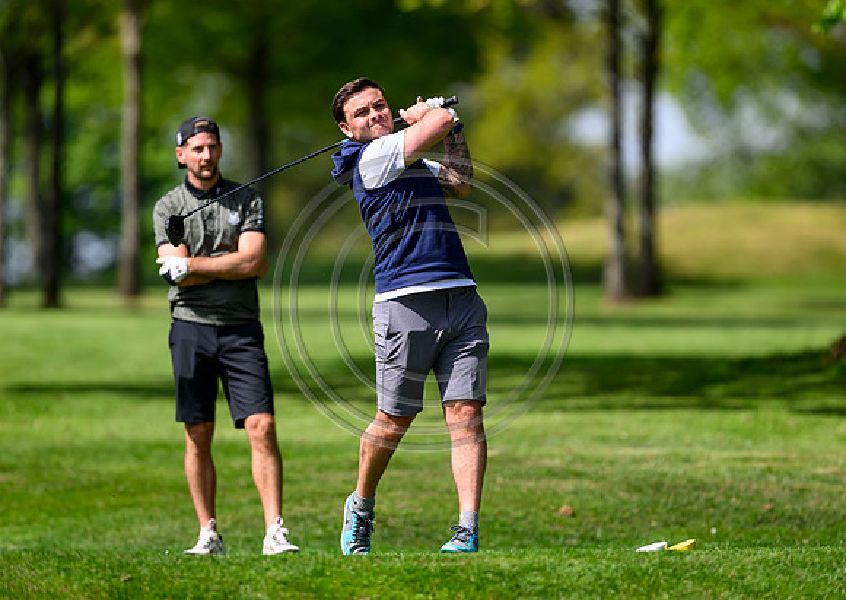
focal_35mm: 454
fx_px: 10872
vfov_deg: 3.2
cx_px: 407
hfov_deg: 4.5
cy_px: 289
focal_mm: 400
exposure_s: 1/5000
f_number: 3.5
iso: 500
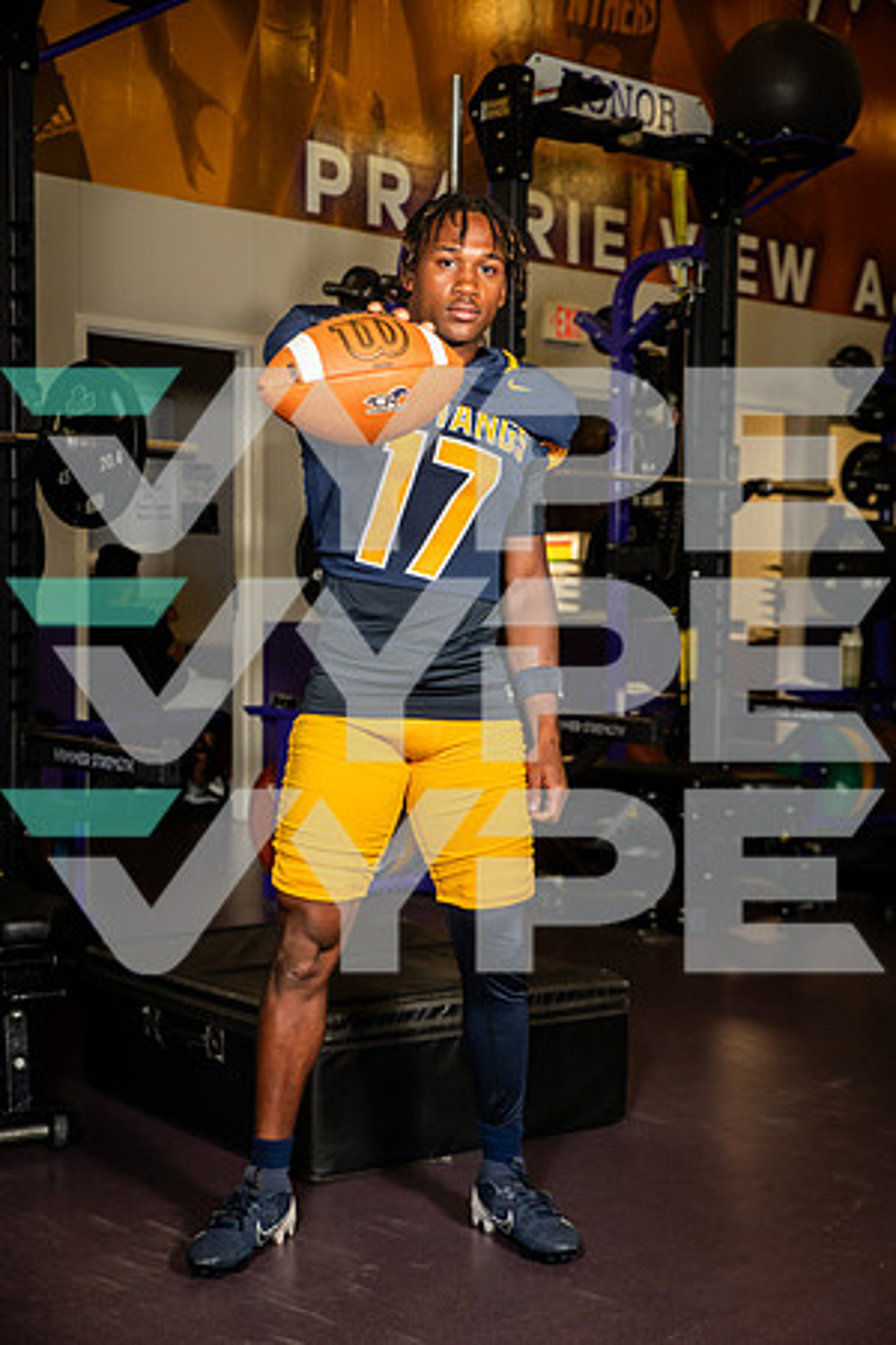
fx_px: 2165
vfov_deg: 34.5
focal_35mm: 58
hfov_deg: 23.4
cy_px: 672
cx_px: 448
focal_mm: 58
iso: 500
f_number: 5.6
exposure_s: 1/250
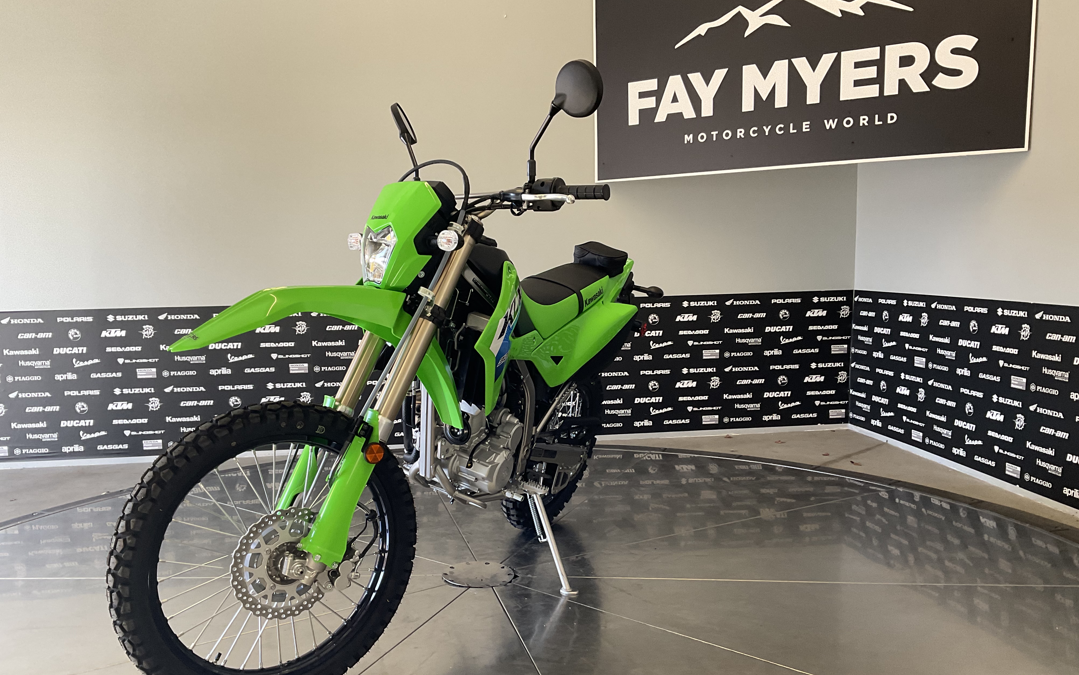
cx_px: 544
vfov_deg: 40.5
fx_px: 912
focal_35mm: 31
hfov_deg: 61.2
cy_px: 398
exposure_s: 1/108
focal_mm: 3
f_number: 1.8
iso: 64
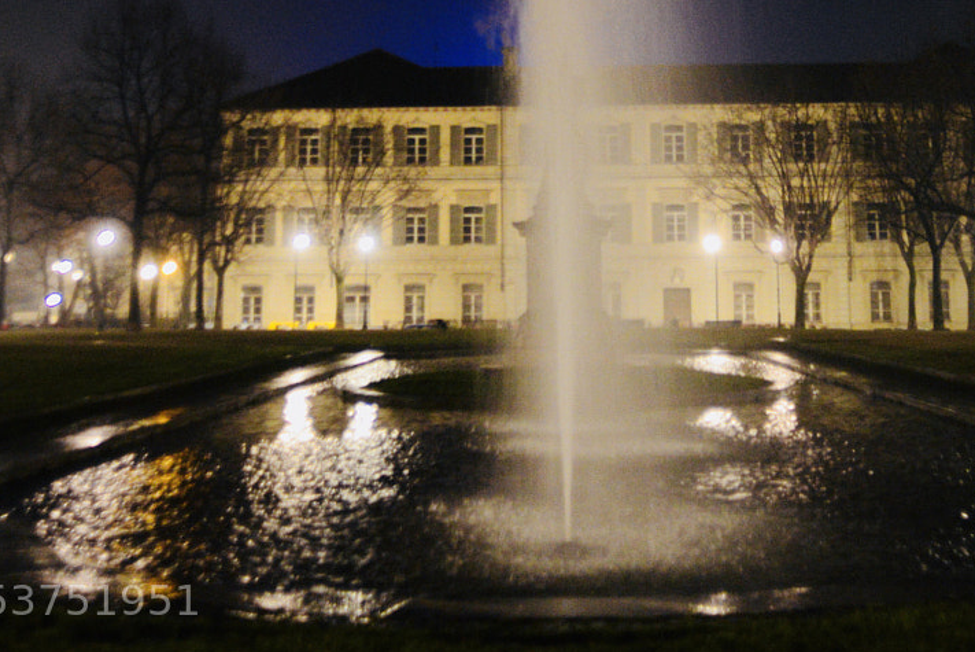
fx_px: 1463
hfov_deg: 36.7
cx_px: 579
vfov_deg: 23.8
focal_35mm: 54
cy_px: -25
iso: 3600
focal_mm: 24
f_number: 2.8
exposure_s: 1/25
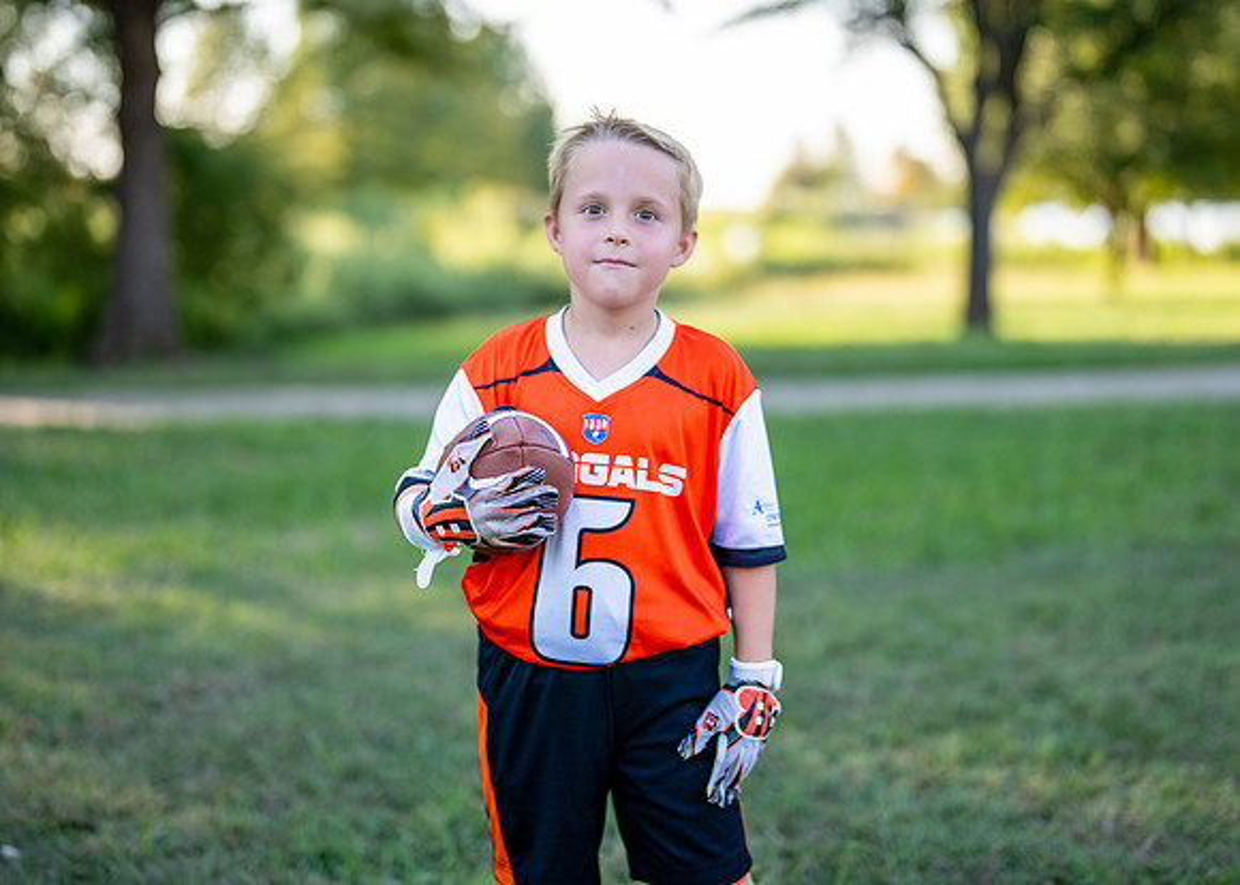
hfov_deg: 31.8
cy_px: 365
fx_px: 2179
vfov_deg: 22.9
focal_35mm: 62
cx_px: 629
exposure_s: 1/1600
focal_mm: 50
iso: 160
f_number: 1.2
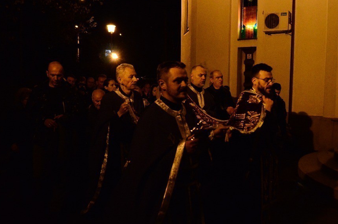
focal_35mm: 34
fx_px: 319
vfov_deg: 38.7
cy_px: 117
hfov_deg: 55.3
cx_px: 207
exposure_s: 1/80
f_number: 3.5
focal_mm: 18
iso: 4000
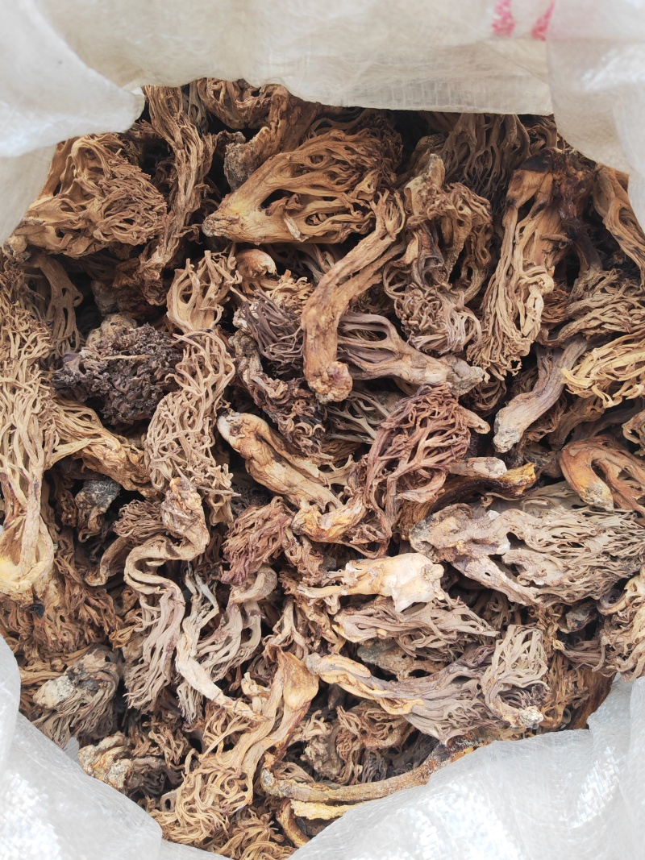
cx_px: 322
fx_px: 671
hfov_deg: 51.3
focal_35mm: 27
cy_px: 430
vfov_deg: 65.3
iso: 50
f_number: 1.8
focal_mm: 5.53
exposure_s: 1/250
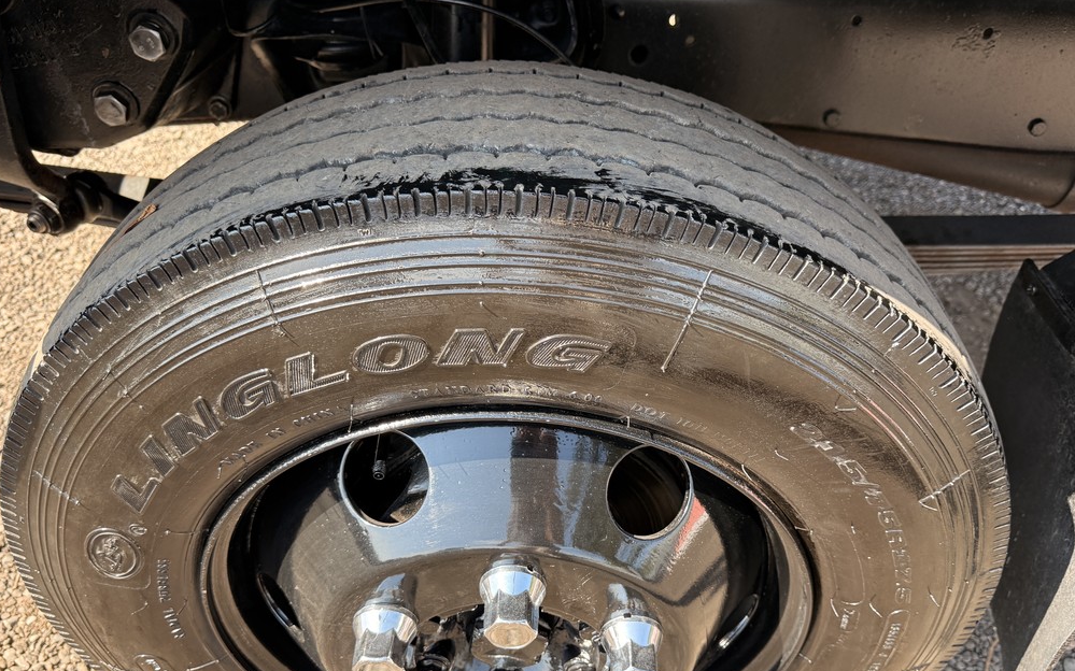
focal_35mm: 29
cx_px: 551
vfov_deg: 42.7
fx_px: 849
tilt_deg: -43.9
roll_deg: -8.1
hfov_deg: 64.6
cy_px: 431
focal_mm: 6.76
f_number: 1.78
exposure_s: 1/401
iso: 100
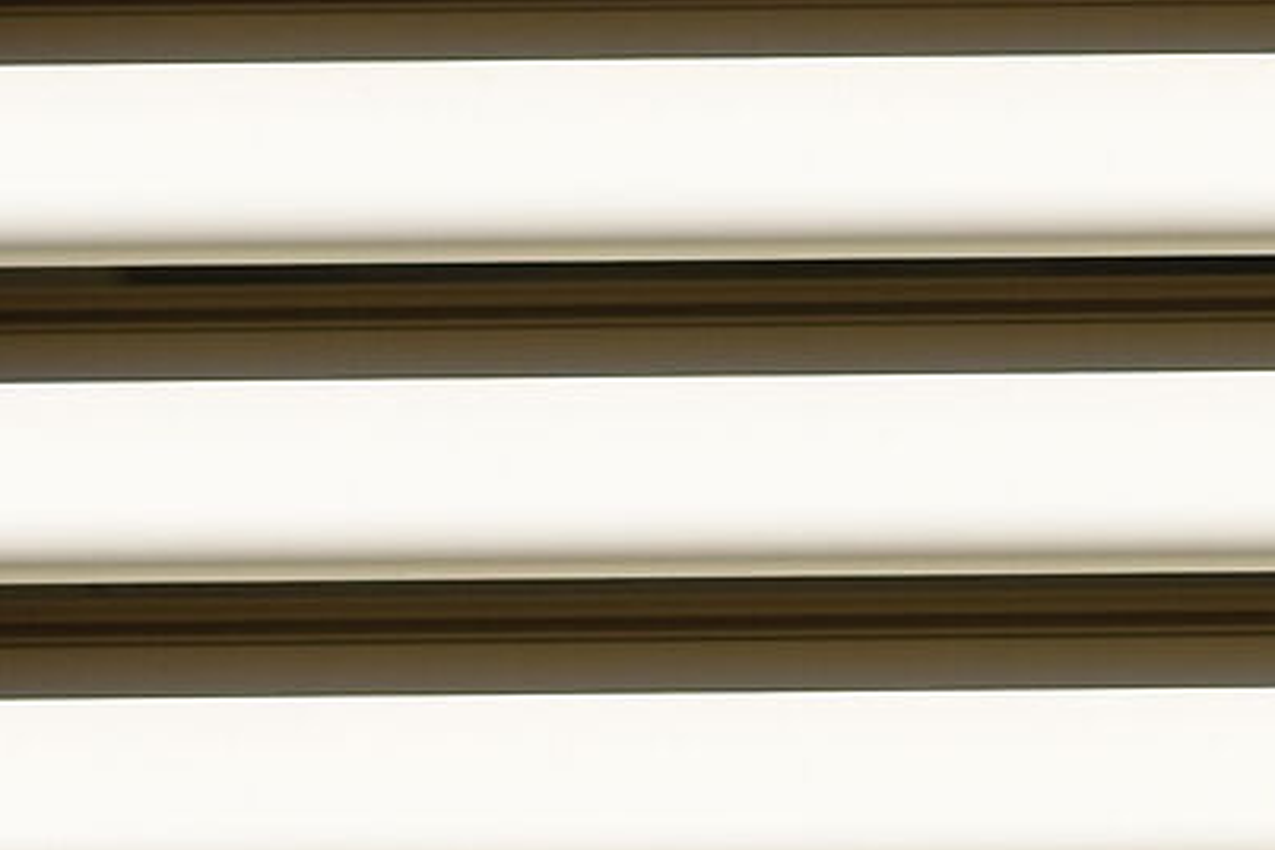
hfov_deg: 2.3
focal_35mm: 895
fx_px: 31695
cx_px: 3137
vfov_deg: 1.5
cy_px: 1900
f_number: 5.6
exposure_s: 1/1000
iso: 100
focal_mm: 100
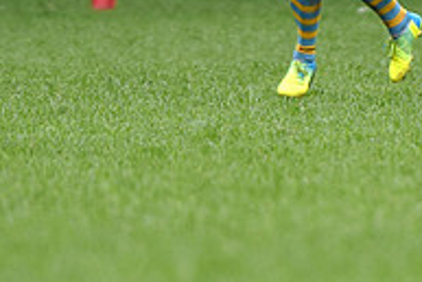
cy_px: -128
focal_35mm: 900
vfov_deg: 1.5
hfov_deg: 2.3
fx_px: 10558
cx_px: 140
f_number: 3.5
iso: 250
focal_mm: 200
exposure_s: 1/800
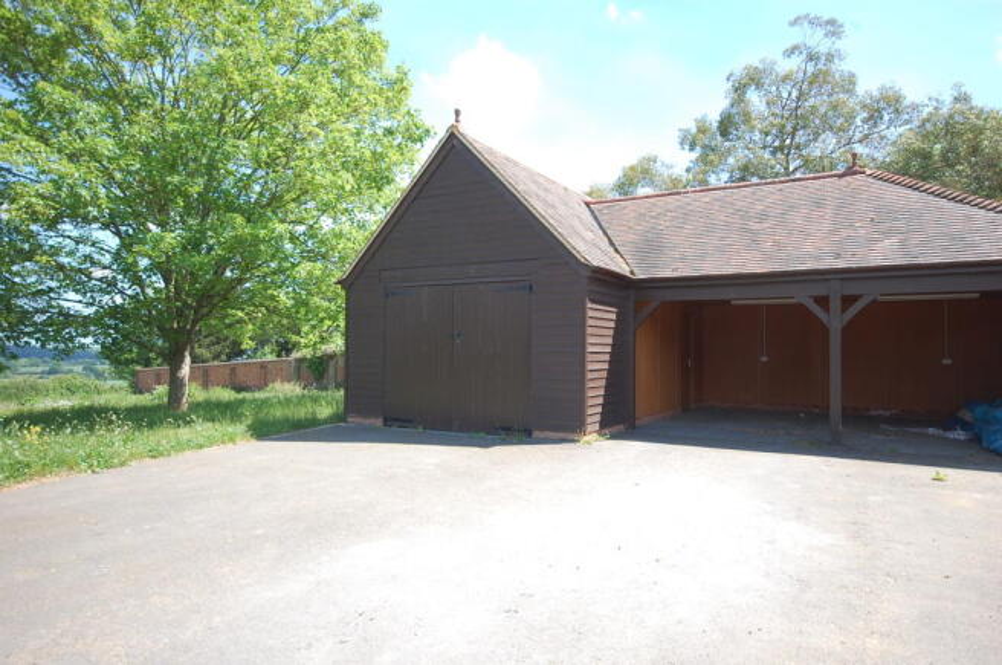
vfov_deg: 53.0
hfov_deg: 73.8
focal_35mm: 24
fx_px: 667
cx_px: 501
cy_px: 332
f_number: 6.3
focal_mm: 16
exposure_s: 1/160
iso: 200
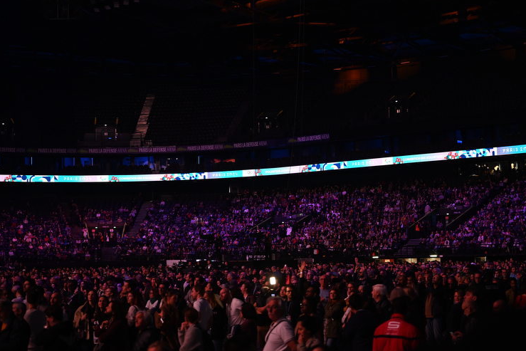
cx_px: 265
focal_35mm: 71
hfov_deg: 28.4
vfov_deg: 19.2
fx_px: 1038
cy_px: 177
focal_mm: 70
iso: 3200
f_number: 2.8
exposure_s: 1/320
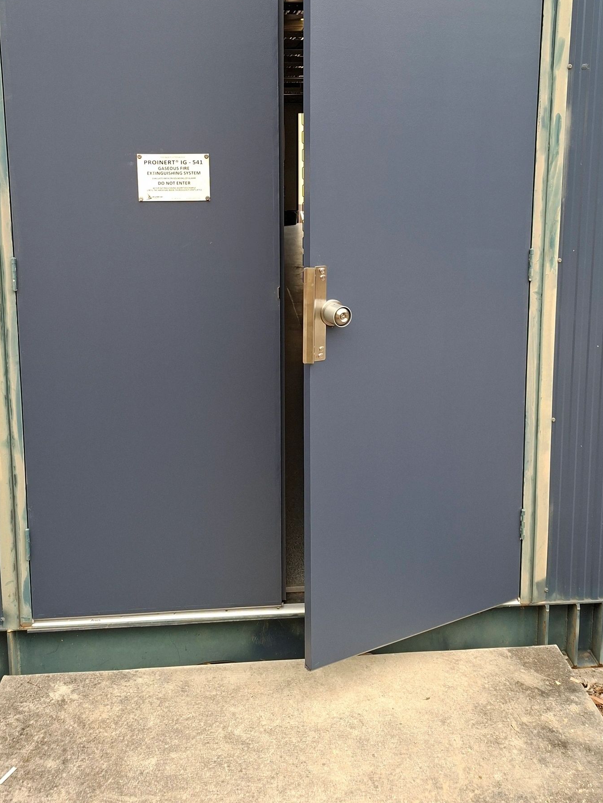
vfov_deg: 53.9
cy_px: 246
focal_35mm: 33
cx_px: 287
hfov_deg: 42.9
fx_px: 766
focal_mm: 5.54
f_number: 1.8
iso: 50
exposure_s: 1/189
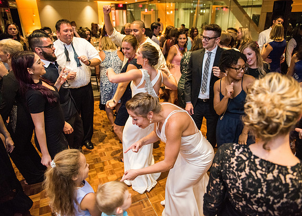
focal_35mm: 25
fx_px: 215
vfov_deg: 53.2
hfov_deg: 70.0
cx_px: 162
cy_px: 108
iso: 2500
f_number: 2.8
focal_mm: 24
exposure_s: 1/100
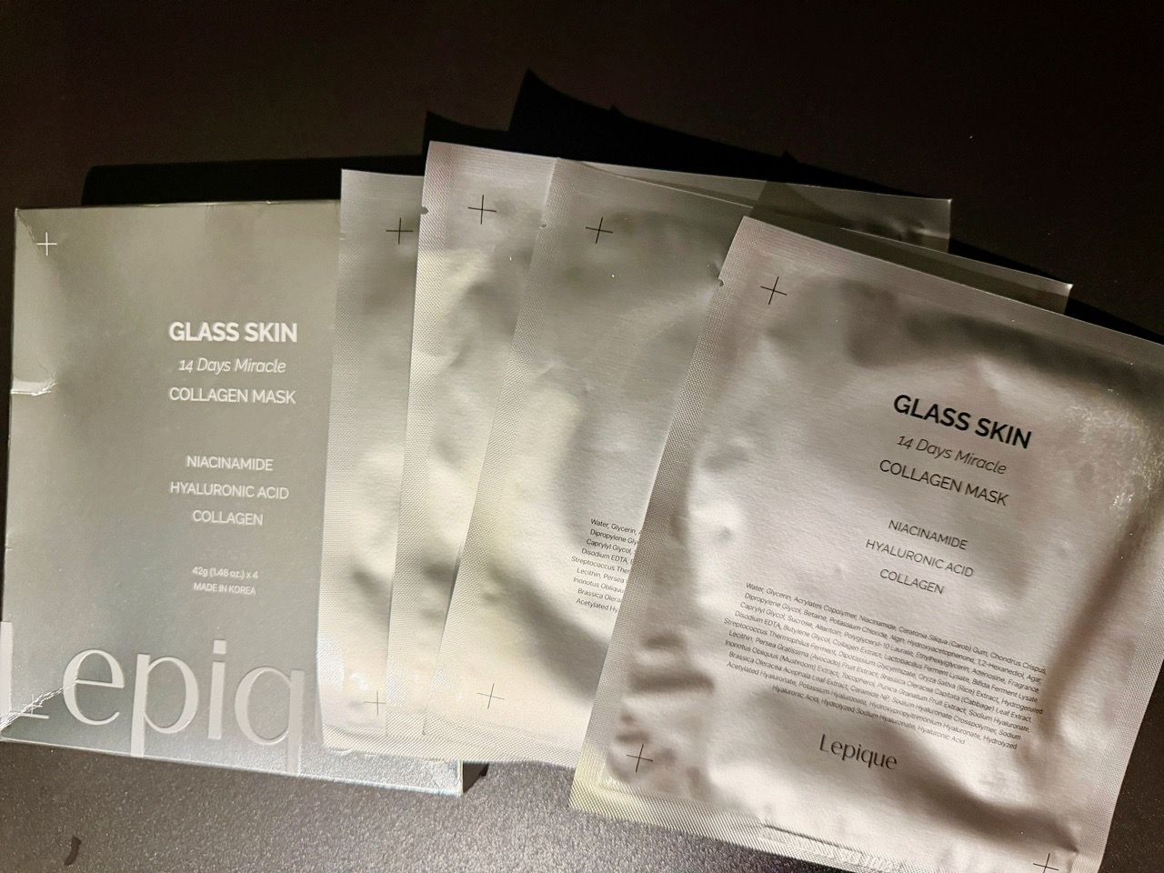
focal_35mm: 24
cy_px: 436
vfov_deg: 56.8
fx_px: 807
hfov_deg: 71.6
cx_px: 582
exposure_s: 1/50
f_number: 1.78
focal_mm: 6.76
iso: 640
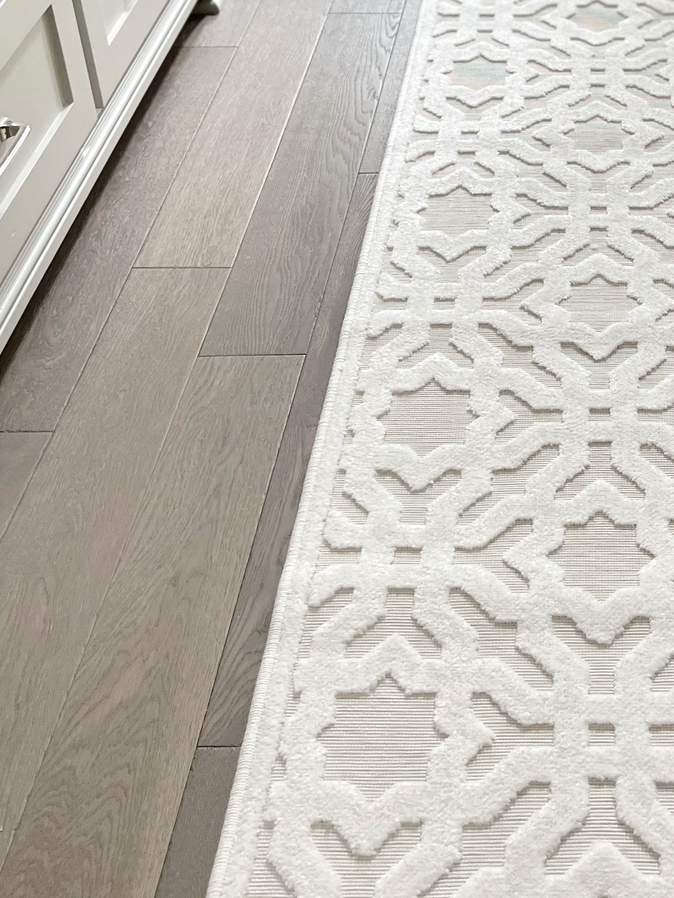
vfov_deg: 33.7
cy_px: 99
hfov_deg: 26.2
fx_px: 1402
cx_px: 599
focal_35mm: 54
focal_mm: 5.7
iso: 125
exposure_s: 1/98
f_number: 1.5
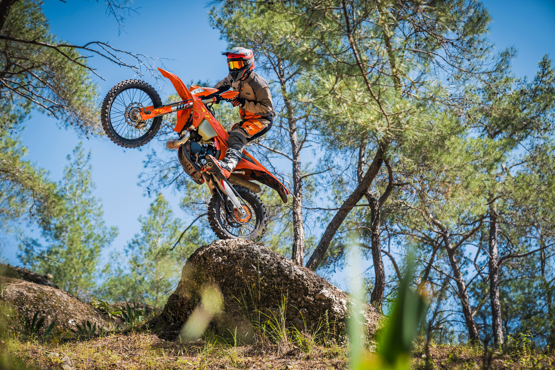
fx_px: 894
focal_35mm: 58
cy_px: 185
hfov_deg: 34.5
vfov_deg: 23.4
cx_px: 278
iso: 80
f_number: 2.8
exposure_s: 1/1000
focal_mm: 58
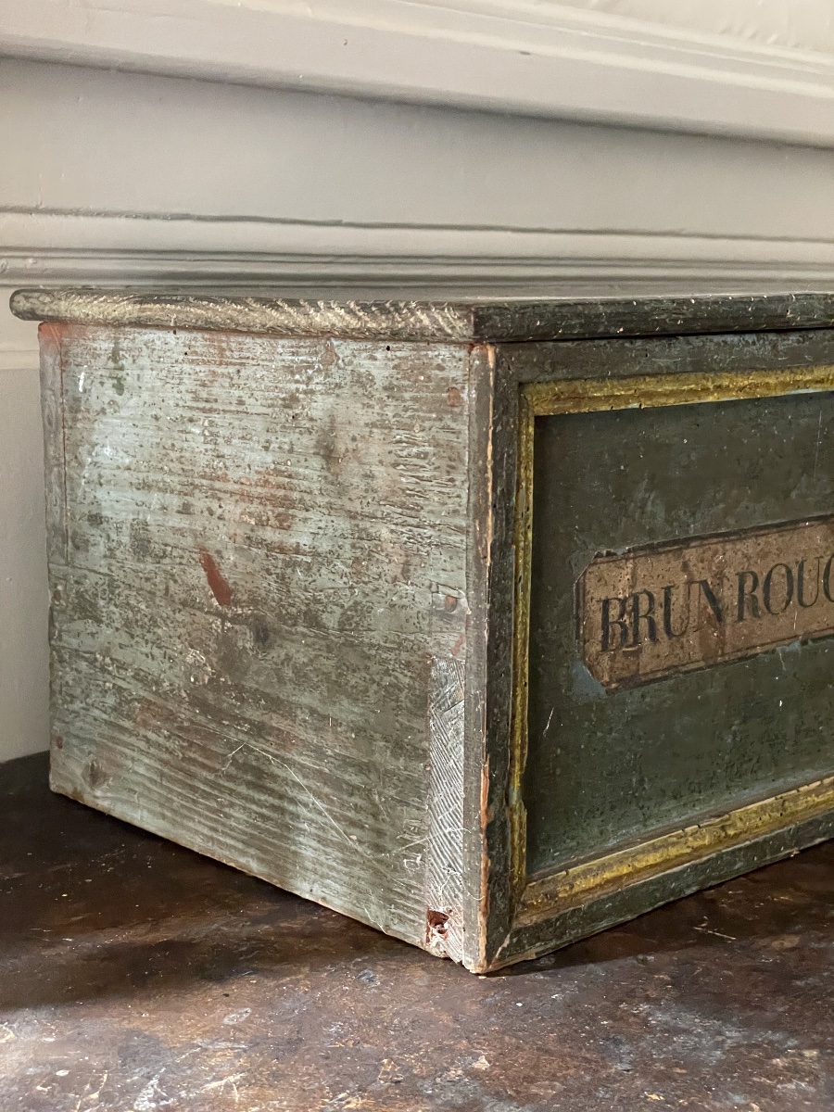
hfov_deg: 28.0
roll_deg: -1.1
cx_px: 417
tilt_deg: -10.8
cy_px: 556
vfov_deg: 36.8
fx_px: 1670
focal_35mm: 52
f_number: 2
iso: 1000
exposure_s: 1/35
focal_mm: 6
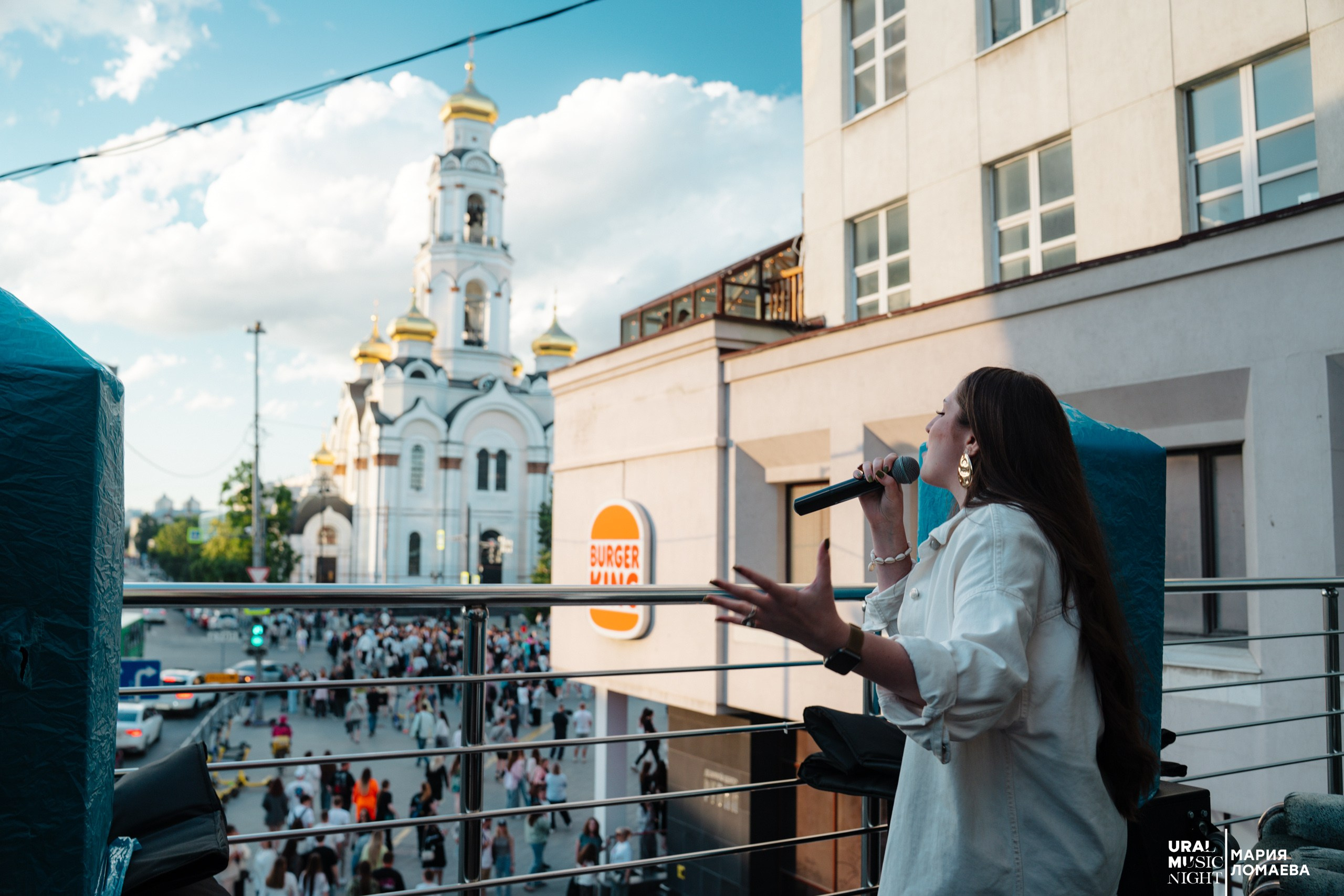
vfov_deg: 45.6
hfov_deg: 64.4
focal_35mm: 29
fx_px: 1067
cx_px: 672
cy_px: 448
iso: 160
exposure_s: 1/125
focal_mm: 28
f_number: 4
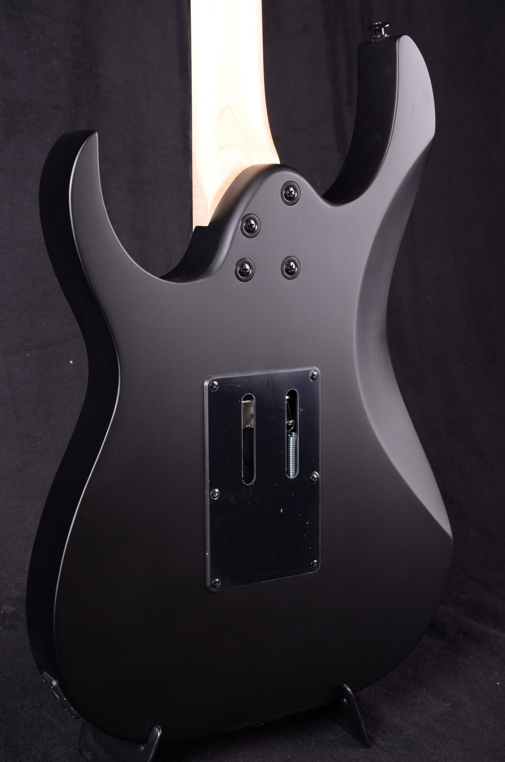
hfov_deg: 21.5
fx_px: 1331
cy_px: 381
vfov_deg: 32.0
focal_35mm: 63
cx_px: 252
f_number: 10
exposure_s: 1/200
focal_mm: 42
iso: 200
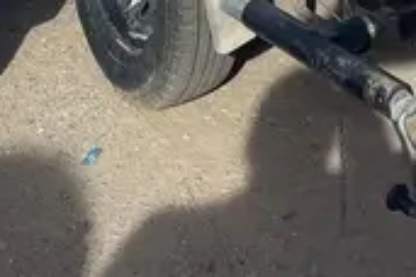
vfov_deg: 9.6
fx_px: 1340
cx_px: 521
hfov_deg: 16.8
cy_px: -509
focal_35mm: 116
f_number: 1.6
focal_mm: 4.2
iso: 32
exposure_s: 1/3731
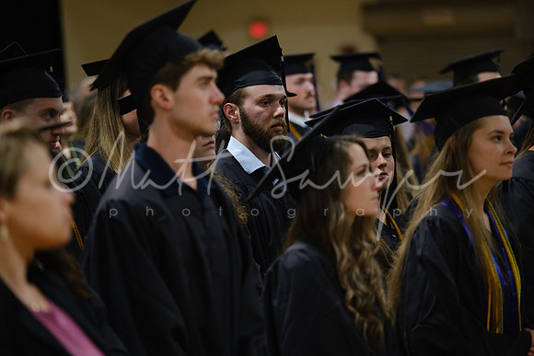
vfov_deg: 8.6
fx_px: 2359
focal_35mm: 159
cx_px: 267
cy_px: 178
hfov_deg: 12.9
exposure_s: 1/125
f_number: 2.8
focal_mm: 106
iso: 1250
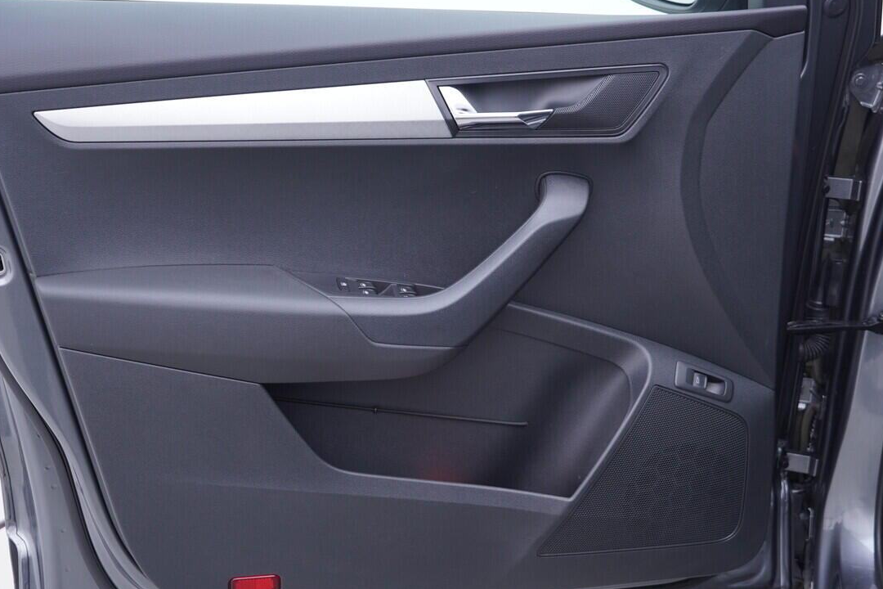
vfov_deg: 28.1
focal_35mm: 48
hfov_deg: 41.1
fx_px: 1177
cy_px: 284
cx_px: 397
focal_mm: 24
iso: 125
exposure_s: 1/40
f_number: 2.8
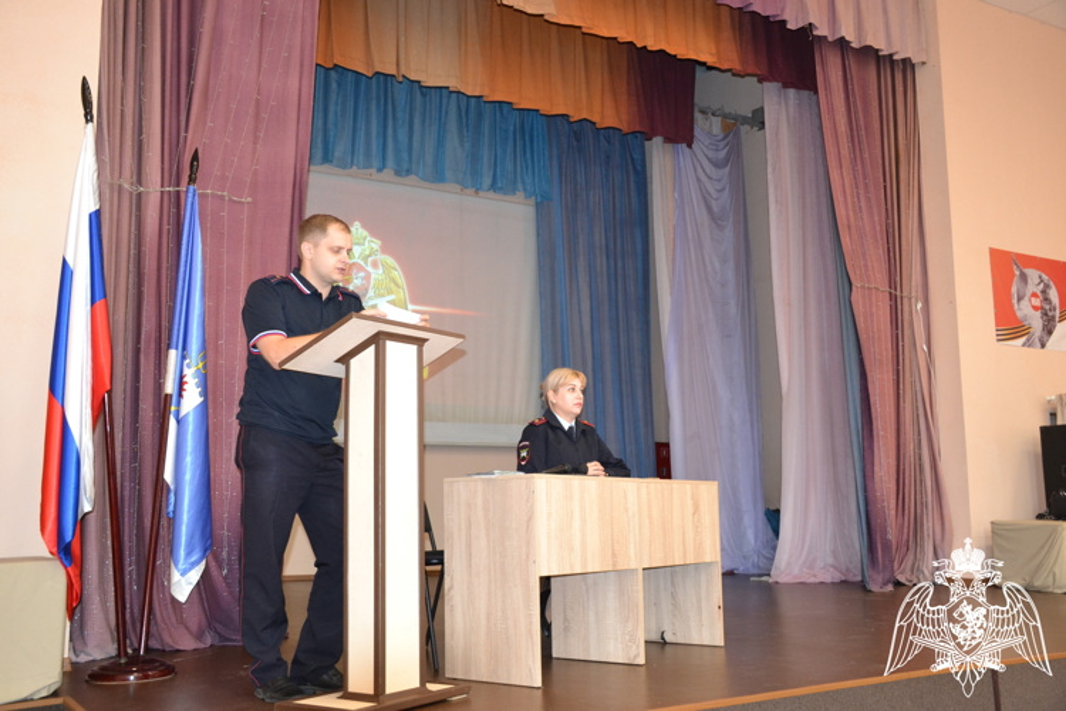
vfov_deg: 38.4
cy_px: 356
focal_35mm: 34
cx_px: 533
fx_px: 1022
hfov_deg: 55.1
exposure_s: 1/60
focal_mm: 23
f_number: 3.8
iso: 1400
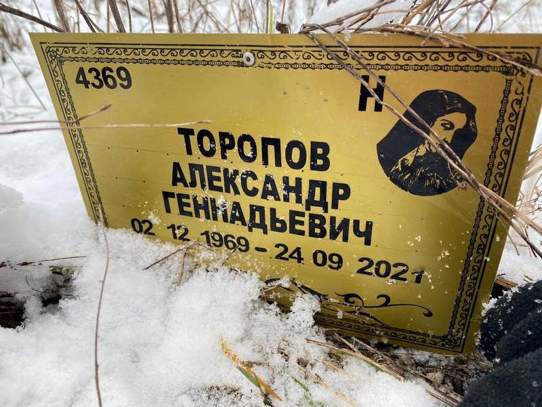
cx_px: 271
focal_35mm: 26
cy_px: 204
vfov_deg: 53.1
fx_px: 407
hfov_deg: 67.3
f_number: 1.8
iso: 32
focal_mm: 4.25
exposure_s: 1/124
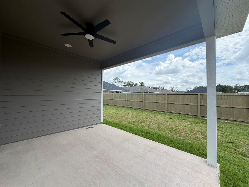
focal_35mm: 14
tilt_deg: +0.9
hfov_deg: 102.1
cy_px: 94
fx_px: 101
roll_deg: +0.4
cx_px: 124
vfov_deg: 85.7
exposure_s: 1/770
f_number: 2.2
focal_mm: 2.22
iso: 32
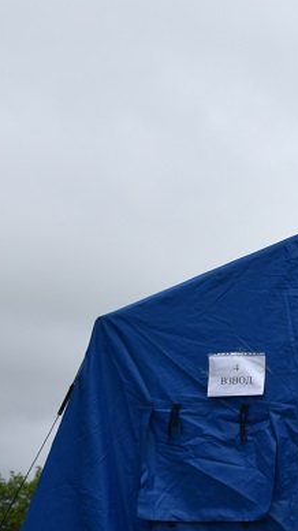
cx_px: 577
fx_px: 2137
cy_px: 189
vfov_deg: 14.1
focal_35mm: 152
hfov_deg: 7.7
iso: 320
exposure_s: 1/500
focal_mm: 55
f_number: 11
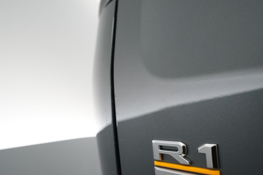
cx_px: 132
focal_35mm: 28
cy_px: 88
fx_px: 204
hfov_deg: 65.5
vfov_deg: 46.4
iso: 2000
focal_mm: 28
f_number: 5
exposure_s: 1/100
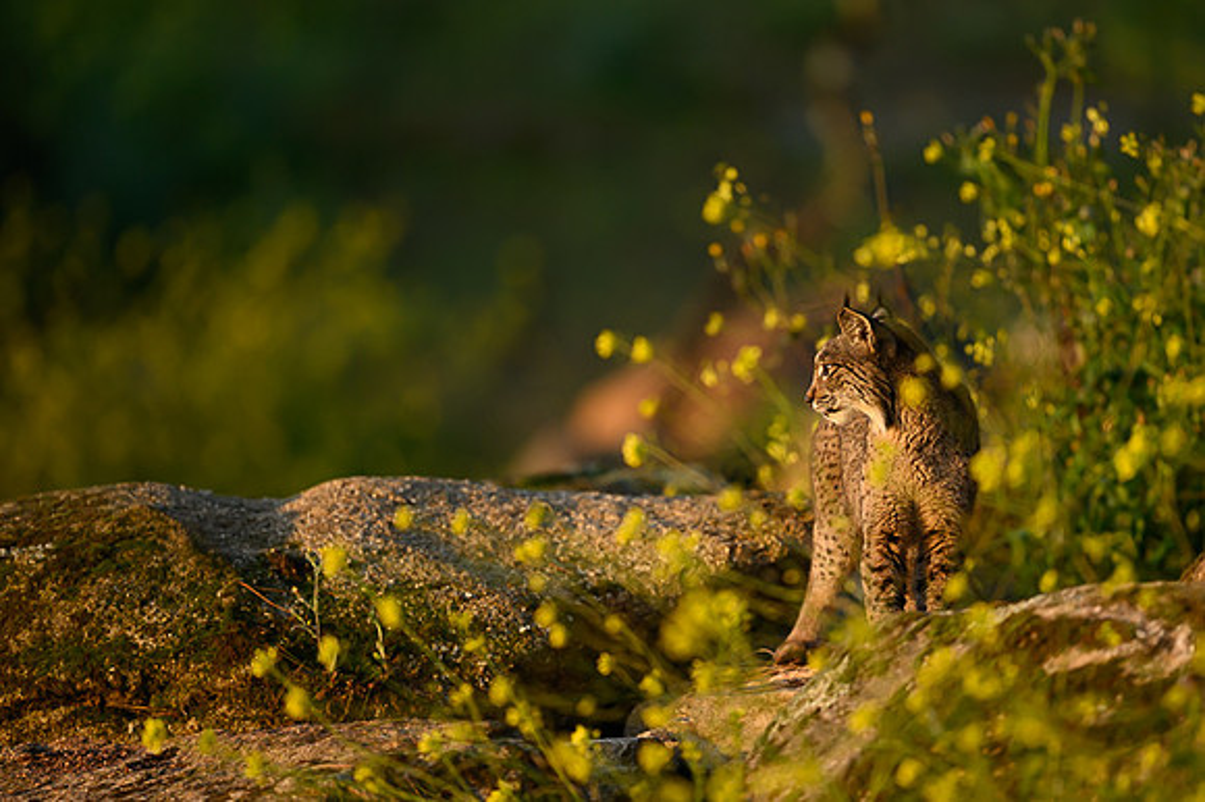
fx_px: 16007
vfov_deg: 2.9
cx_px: 721
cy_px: 382
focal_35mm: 478
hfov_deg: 4.3
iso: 500
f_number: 2.8
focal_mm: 400
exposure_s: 1/1250
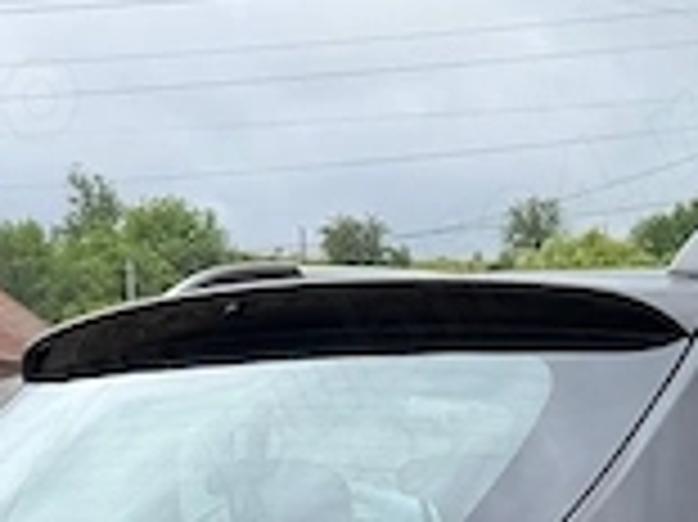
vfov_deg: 13.8
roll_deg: +1.3
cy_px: 994
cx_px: 666
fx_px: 1874
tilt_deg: -16.2
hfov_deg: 20.5
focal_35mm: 93
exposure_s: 1/1018
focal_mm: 6.76
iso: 80
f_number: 1.78
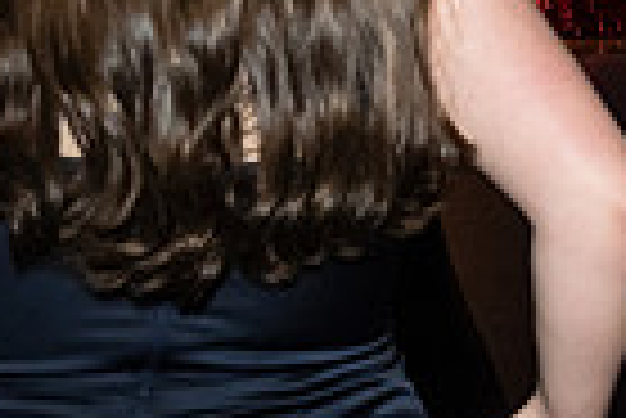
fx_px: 2176
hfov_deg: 14.4
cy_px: -88
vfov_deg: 10.8
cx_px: 1135
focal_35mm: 125
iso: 6400
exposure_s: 1/100
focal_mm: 30
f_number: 5.6
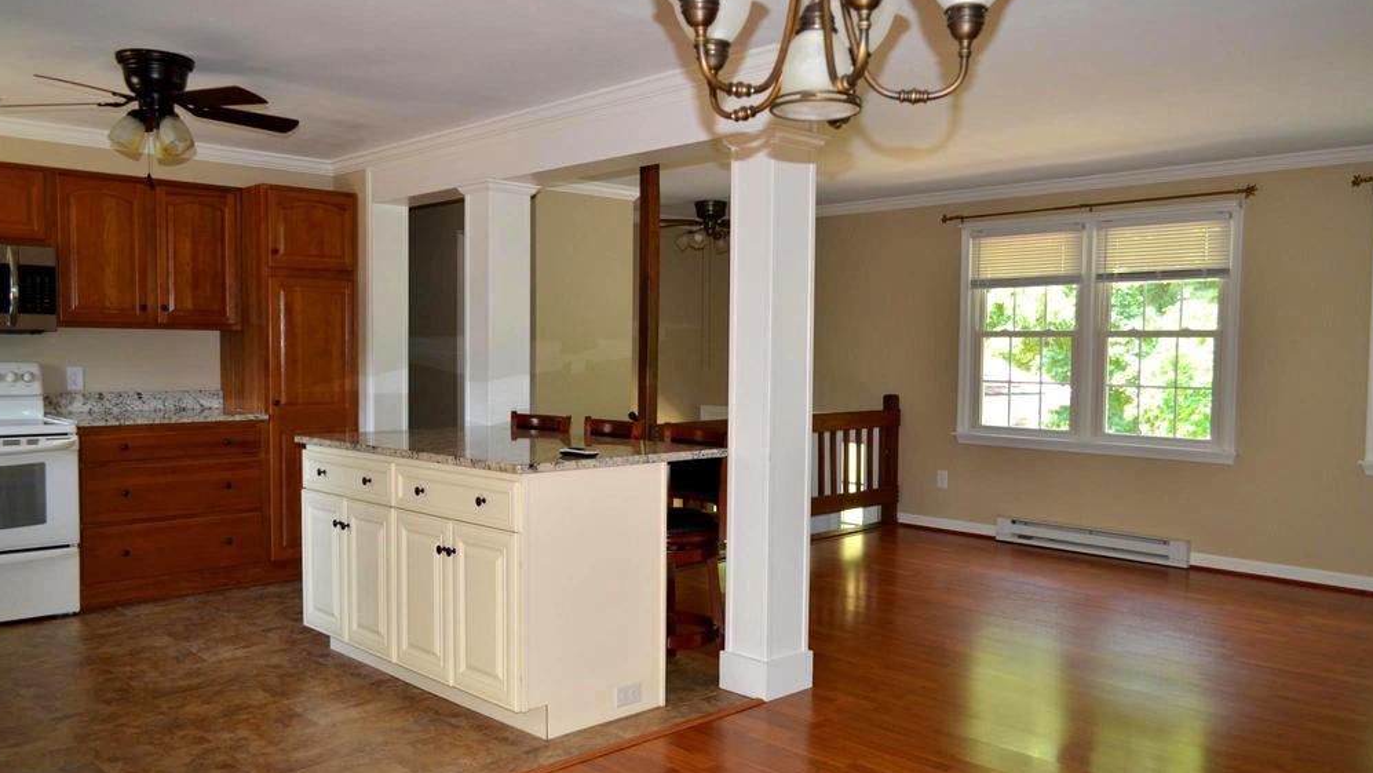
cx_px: 683
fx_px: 1056
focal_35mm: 29
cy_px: 408
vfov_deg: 40.2
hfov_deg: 66.1
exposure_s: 1/60
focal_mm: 18
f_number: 4
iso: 400
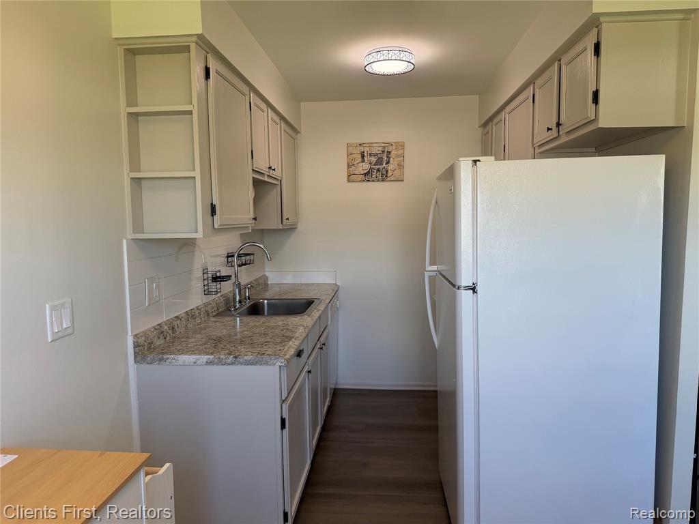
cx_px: 350
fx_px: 485
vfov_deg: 56.8
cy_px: 262
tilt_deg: -5.8
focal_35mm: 24
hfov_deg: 71.6
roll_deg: +0.8
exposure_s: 1/196
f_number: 1.78
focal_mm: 6.76
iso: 125
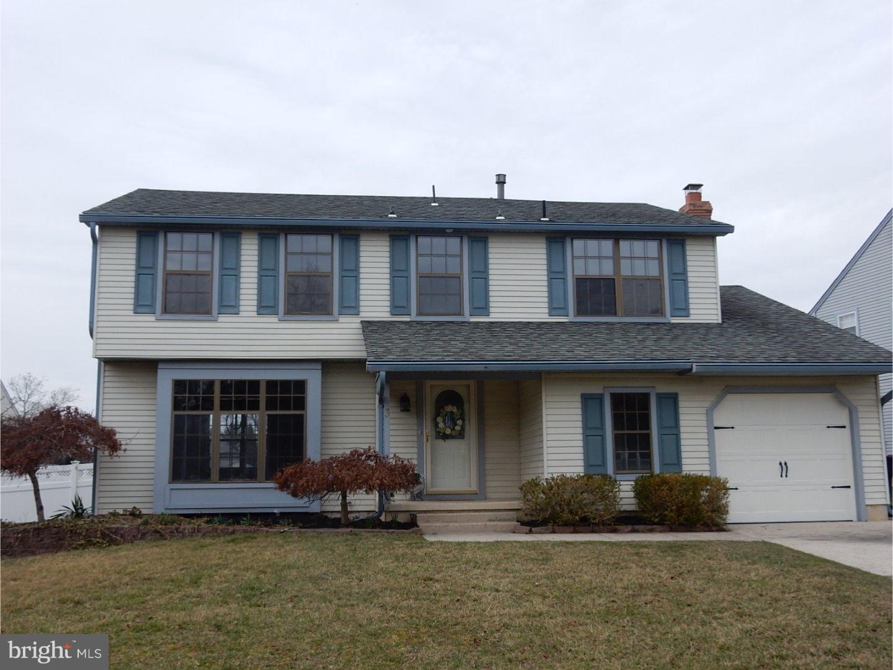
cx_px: 446
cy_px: 335
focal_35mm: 36
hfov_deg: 51.4
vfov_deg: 39.7
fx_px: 929
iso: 125
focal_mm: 6.4
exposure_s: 1/640
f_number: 4
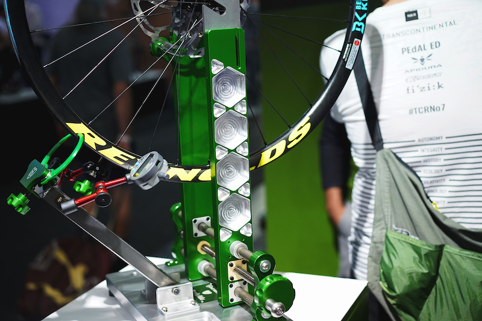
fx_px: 736
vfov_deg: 24.6
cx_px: 241
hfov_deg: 36.3
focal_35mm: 55
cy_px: 160
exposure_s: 1/400
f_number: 2.8
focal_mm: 55
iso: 1000
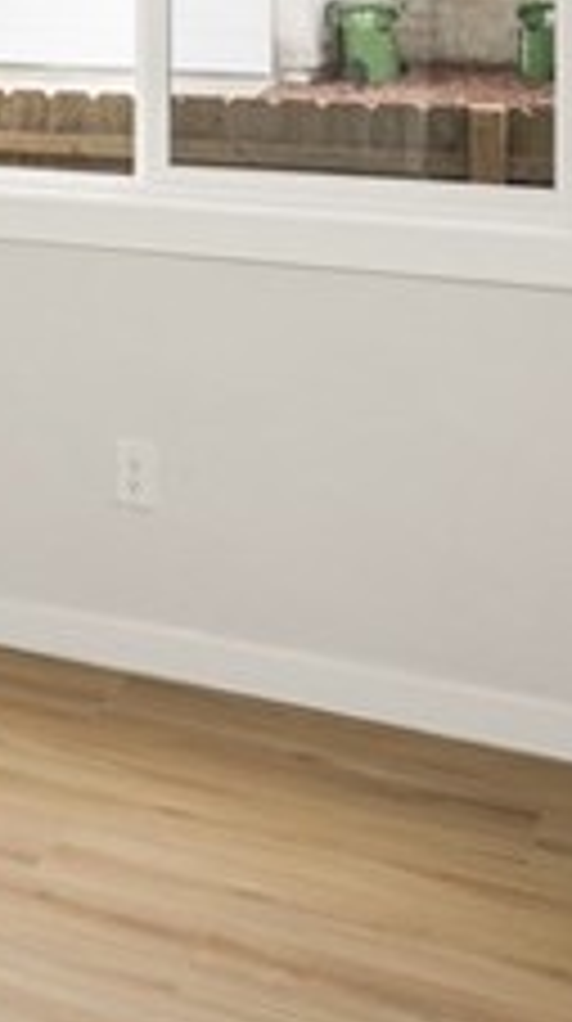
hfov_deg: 13.2
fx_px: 1986
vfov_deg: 27.2
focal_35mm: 73
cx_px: -712
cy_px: 0
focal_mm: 15.5
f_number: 6.3
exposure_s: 1/15
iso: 100
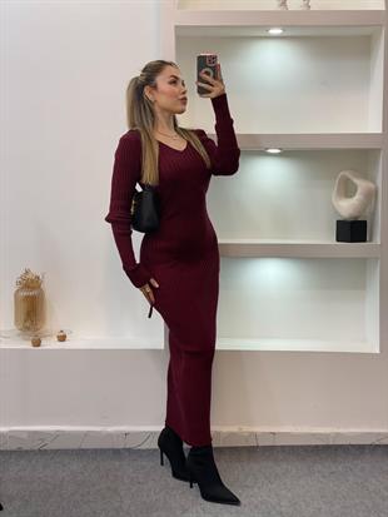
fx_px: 777
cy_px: 258
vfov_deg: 36.8
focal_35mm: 52
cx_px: 194
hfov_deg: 28.0
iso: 80
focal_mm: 6
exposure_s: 1/100
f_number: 2
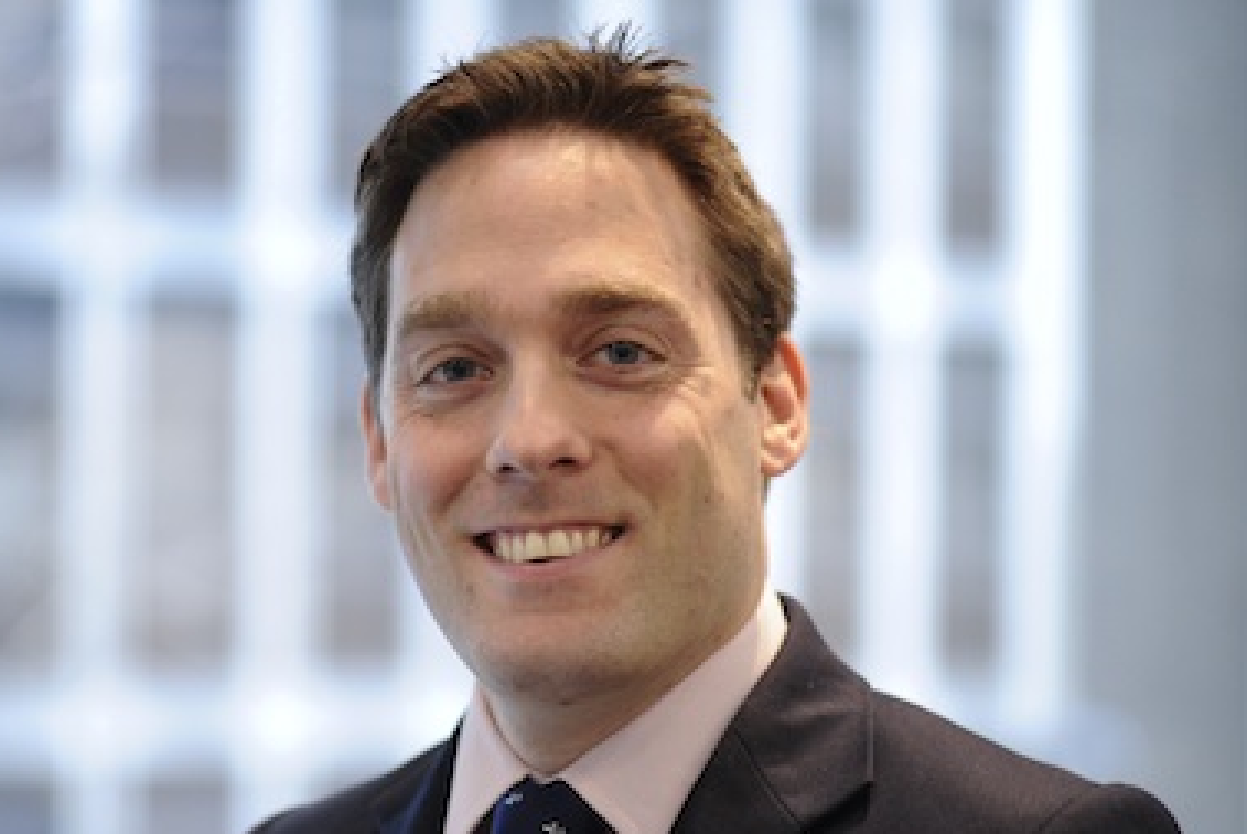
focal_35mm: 128
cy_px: 482
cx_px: 612
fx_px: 4437
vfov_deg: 10.7
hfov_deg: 16.0
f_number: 3
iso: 2000
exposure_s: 1/250
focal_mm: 105
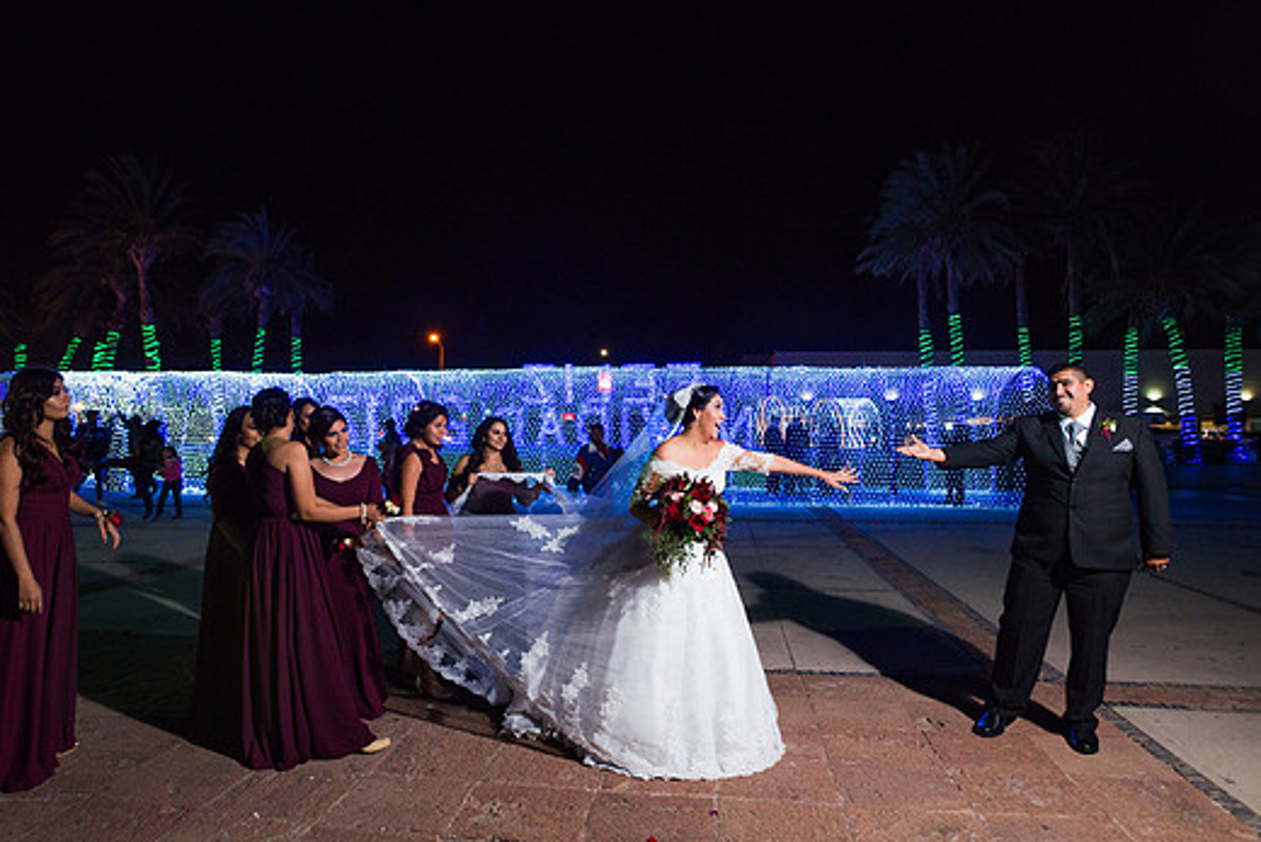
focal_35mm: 20
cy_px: 412
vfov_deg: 62.0
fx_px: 701
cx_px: 618
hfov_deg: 84.0
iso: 1600
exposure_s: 1/40
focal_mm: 17
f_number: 3.5
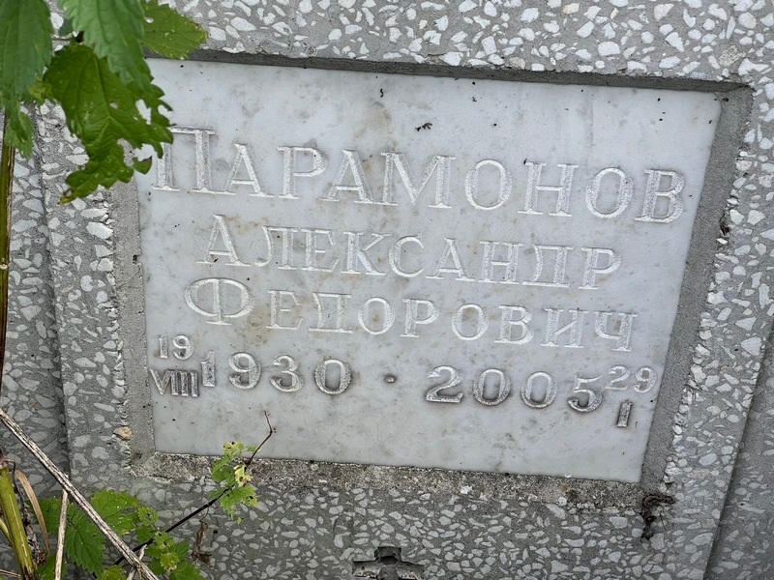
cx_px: 387
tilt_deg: -42.6
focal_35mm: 77
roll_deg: +2.2
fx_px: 1722
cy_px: 290
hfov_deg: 25.3
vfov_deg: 19.1
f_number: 2.8
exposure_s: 1/141
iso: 32
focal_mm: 9
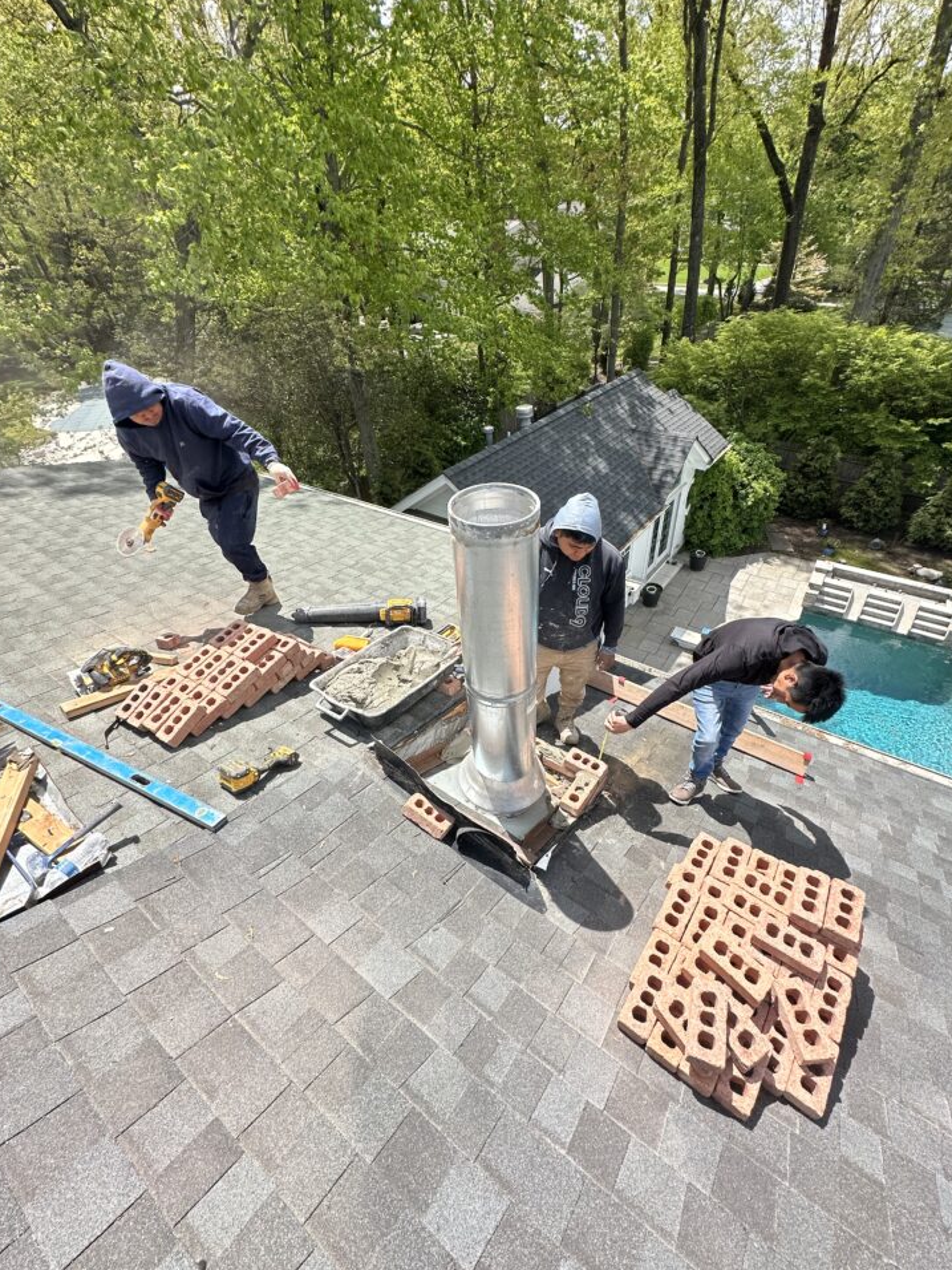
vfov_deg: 98.2
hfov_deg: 81.7
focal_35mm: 15
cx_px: 498
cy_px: 635
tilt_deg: -38.7
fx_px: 550
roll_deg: +4.6
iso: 40
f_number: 2.2
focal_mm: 2.22
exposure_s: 1/1125
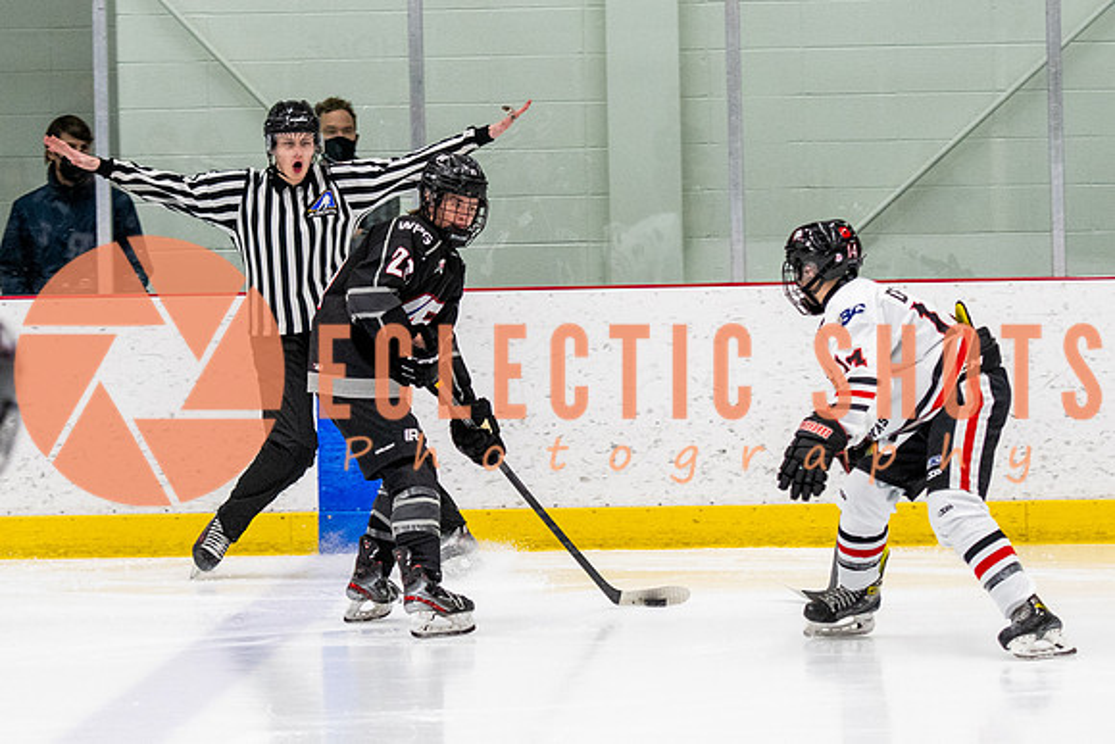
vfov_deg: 6.4
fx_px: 6675
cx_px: 435
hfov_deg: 9.5
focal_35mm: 215
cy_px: 250
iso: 1800
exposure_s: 1/640
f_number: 2.8
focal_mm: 95
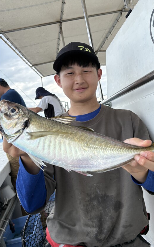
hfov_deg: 38.3
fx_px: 222
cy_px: 104
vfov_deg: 57.8
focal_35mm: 33
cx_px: 88
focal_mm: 5.96
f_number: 1.6
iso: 64
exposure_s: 1/1393
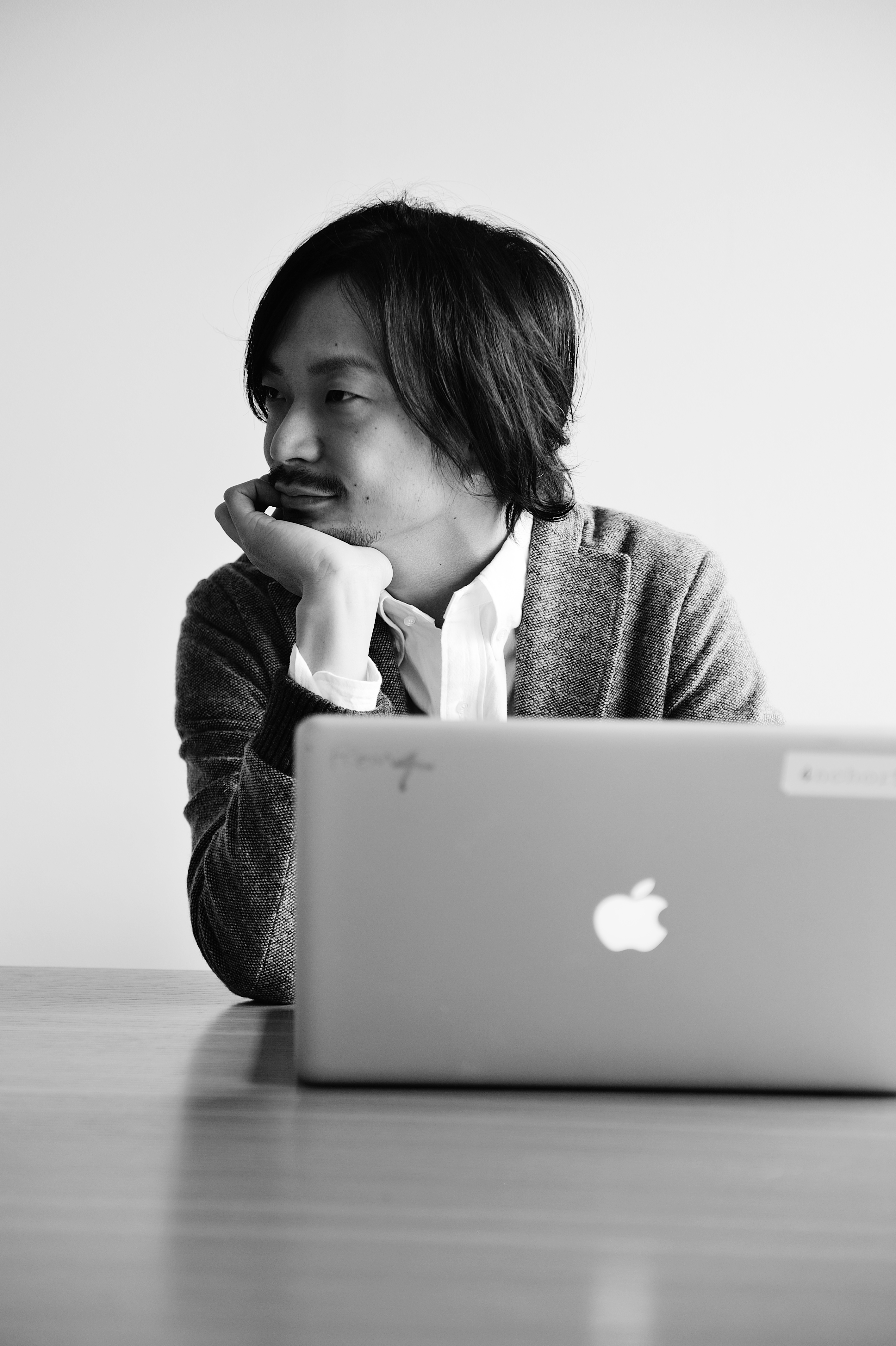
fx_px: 2318
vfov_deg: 32.4
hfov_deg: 21.9
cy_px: 673
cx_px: 448
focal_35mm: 62
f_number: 3.2
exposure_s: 1/60
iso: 200
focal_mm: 62
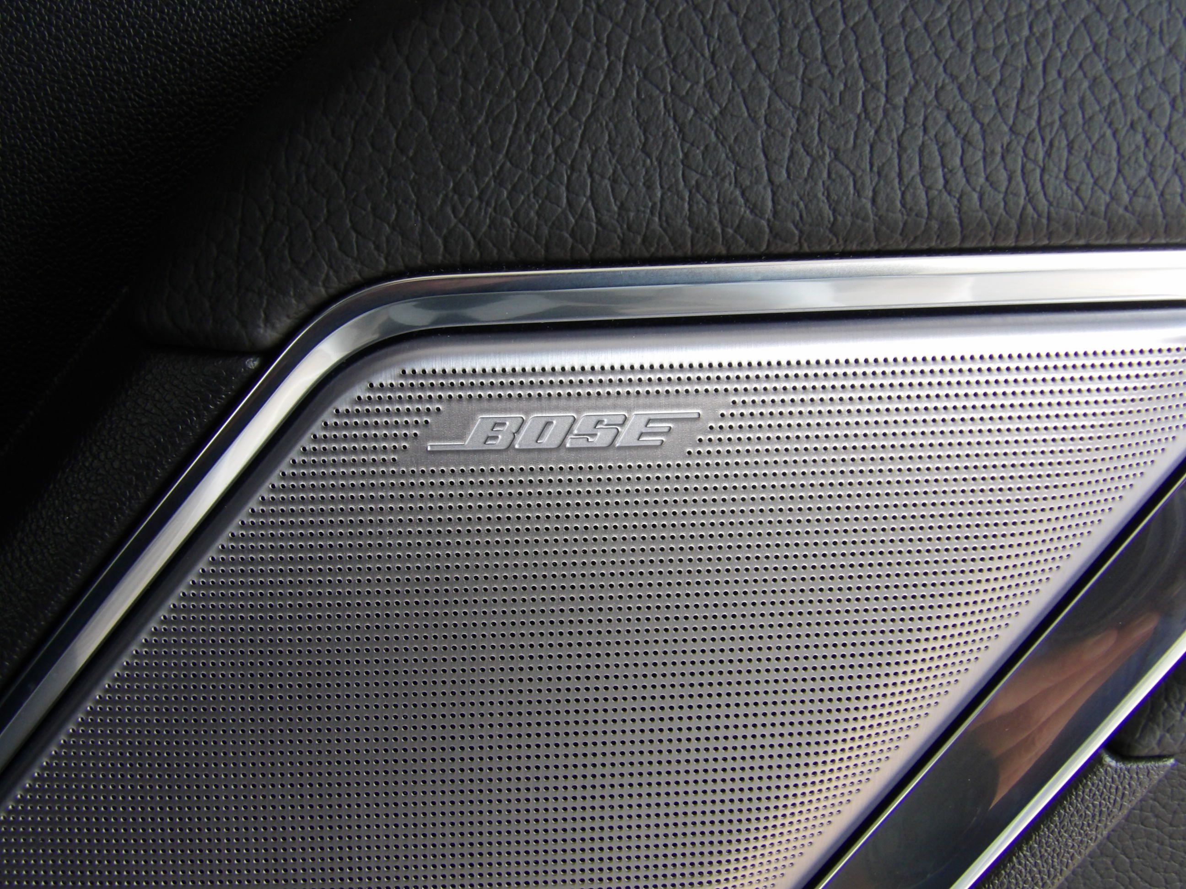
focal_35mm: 39
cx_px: 593
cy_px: 444
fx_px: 1336
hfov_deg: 47.9
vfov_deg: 36.8
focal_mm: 7
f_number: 3.7
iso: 200
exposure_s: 1/29
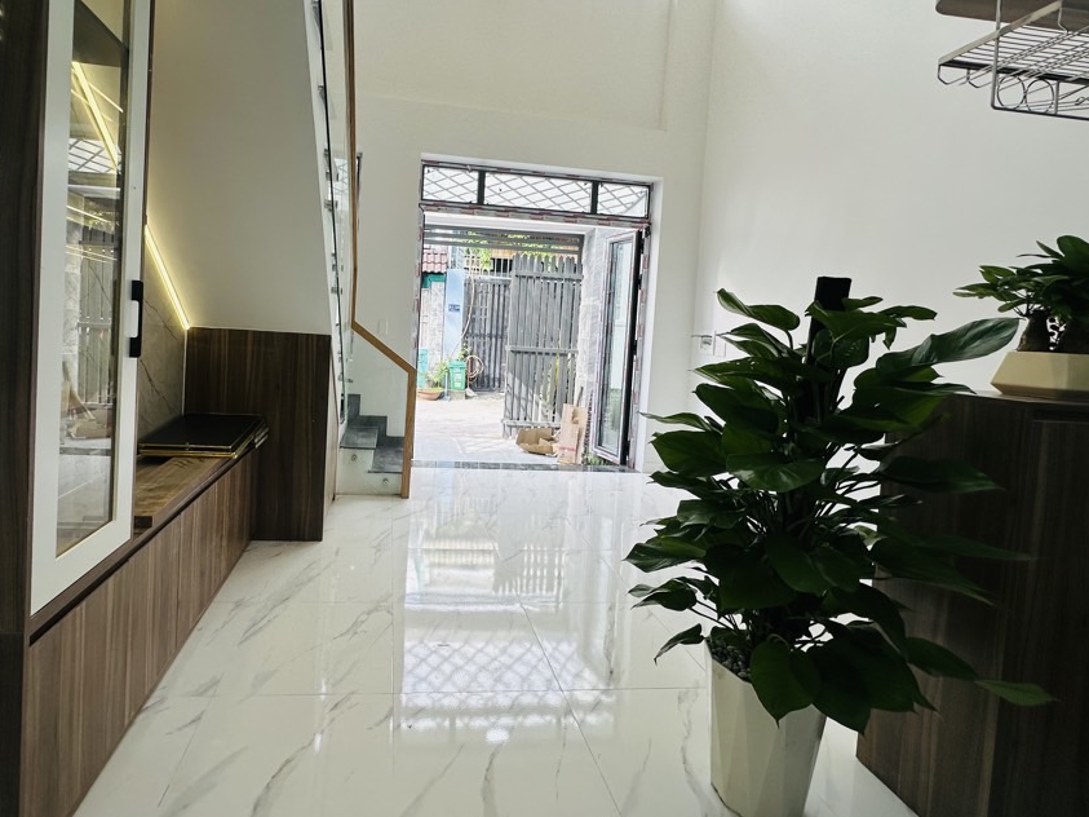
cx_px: 447
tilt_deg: -1.7
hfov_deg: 90.1
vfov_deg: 74.3
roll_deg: -3.4
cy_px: 350
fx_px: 535
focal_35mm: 17
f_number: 2.2
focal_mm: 2.22
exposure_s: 1/163
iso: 40
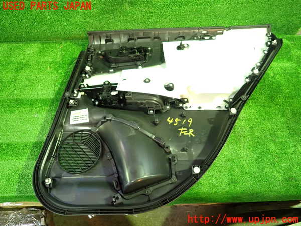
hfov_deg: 69.4
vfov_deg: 54.9
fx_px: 217
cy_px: 113
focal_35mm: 25
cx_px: 150
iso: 800
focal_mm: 4.5
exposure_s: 1/25
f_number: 2
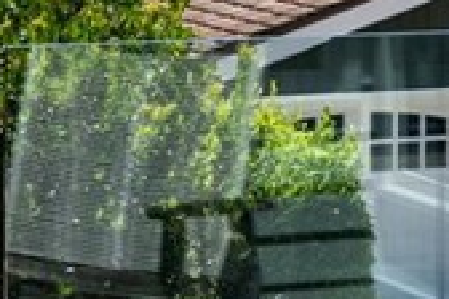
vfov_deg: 6.7
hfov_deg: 10.1
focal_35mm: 201
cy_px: -204
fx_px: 2507
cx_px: -88
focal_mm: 33
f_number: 13
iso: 640
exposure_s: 1/400
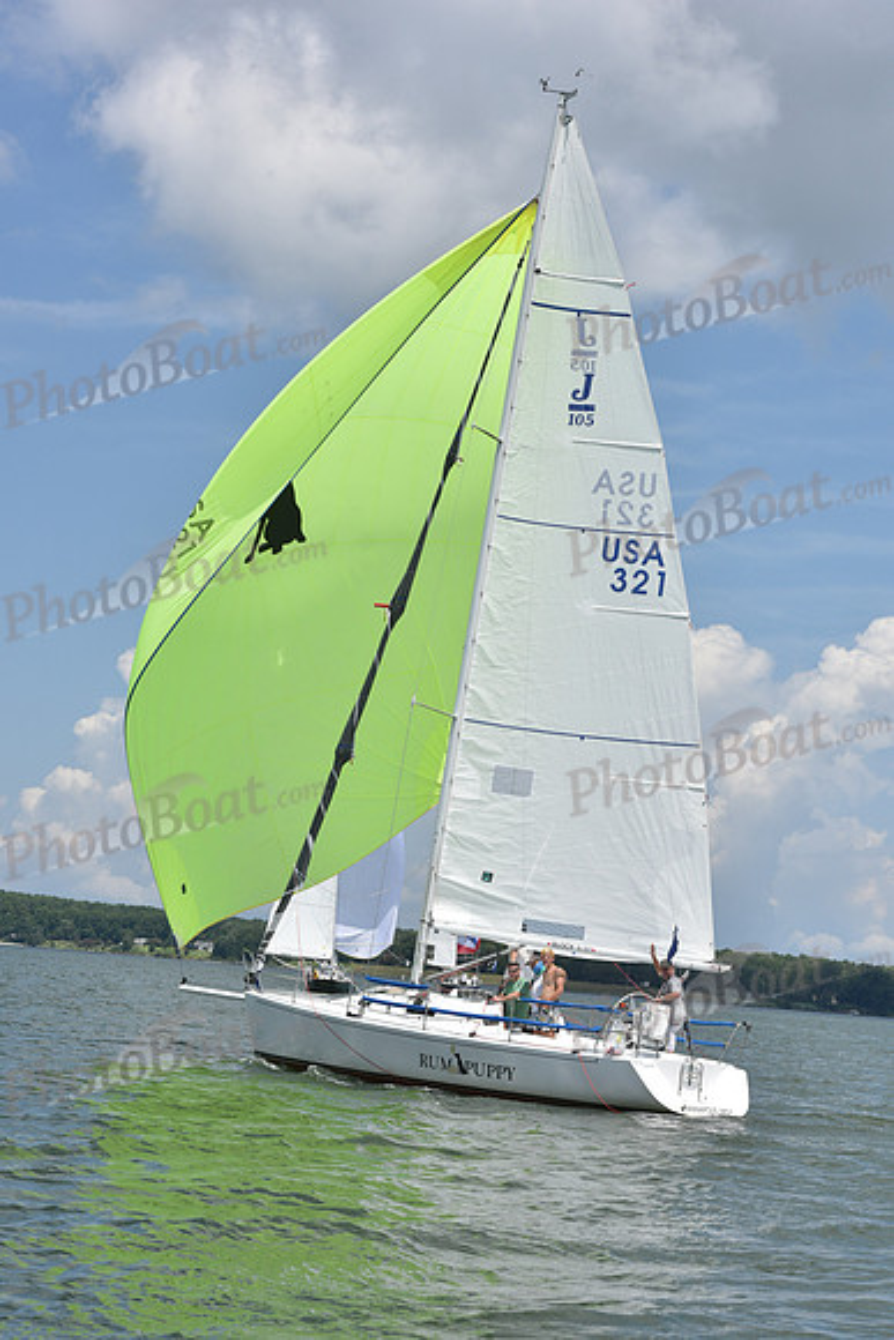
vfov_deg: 28.8
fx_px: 2606
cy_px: 670
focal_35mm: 70
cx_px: 447
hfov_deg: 19.5
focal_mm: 70
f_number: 11
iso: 320
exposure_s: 1/1000
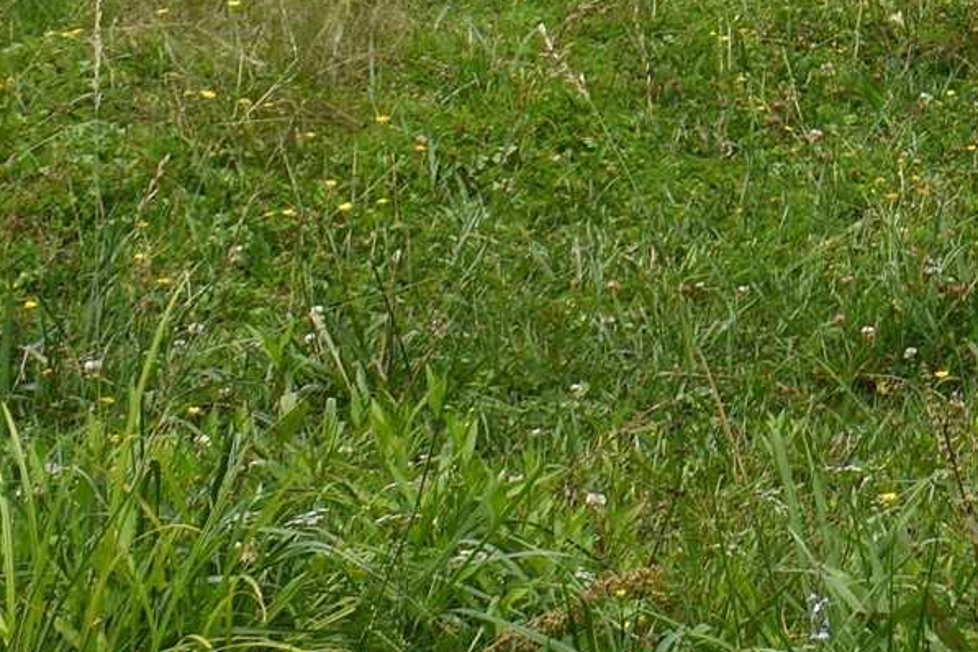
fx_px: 4824
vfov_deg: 7.5
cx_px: 1391
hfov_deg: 11.2
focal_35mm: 178
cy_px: -609
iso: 100
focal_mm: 23
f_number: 8
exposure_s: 1/250
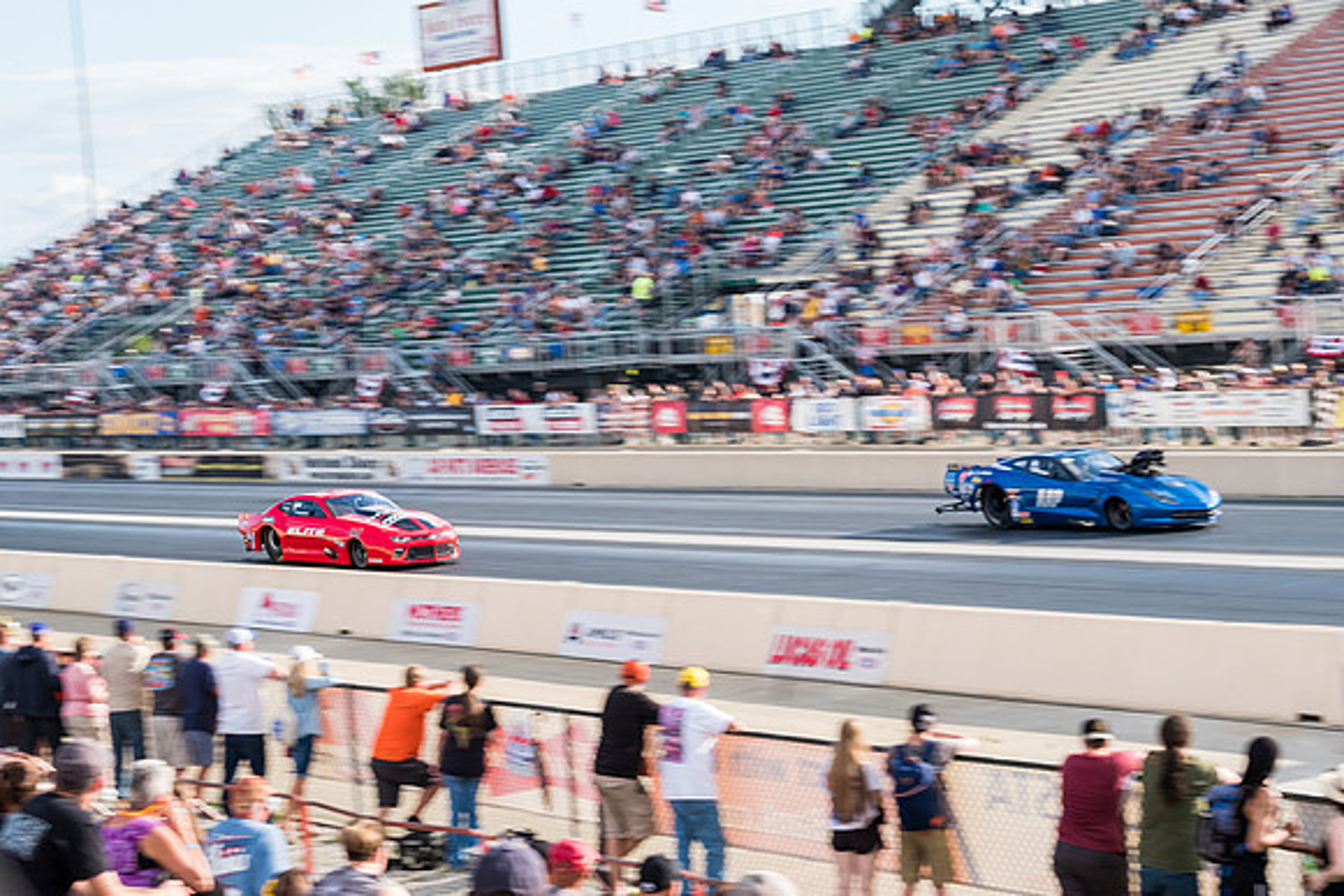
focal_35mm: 75
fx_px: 2801
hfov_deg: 27.0
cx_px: 672
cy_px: 448
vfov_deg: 18.2
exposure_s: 1/200
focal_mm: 50
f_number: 9
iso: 400
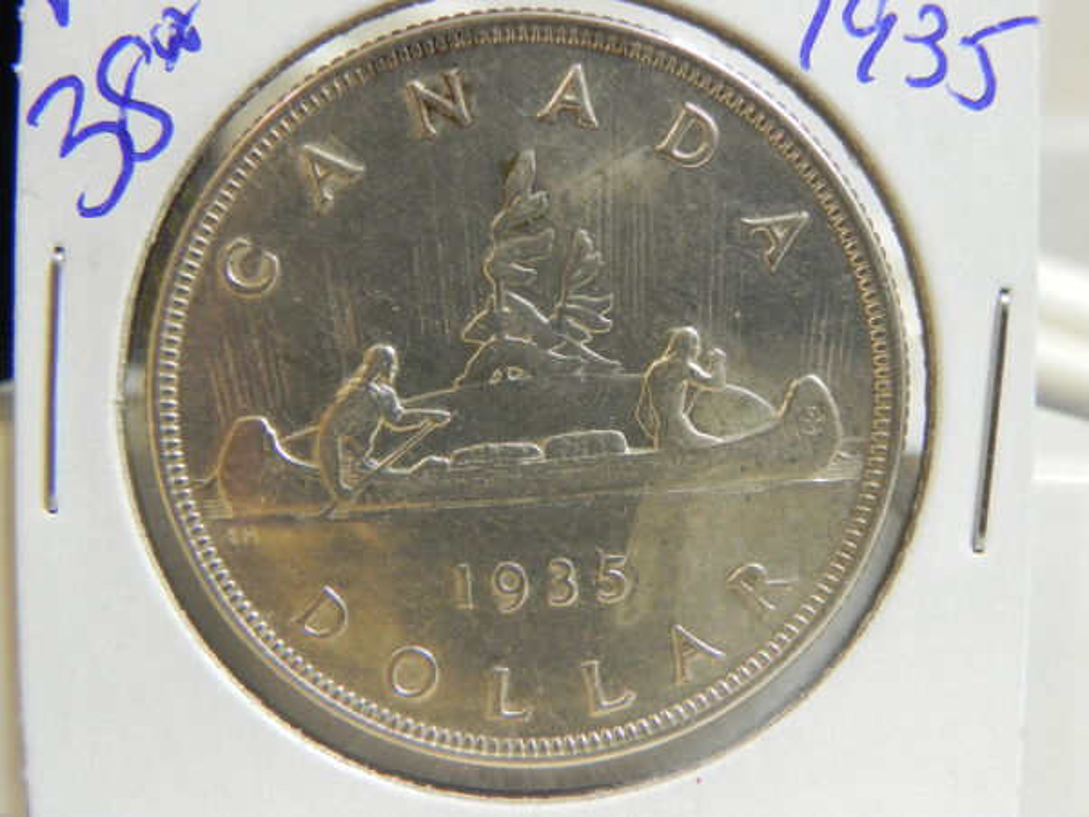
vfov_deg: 31.5
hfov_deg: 41.2
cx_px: 544
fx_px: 1447
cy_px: 408
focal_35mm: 46
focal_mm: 8.2
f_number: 3.2
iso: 400
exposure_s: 1/22
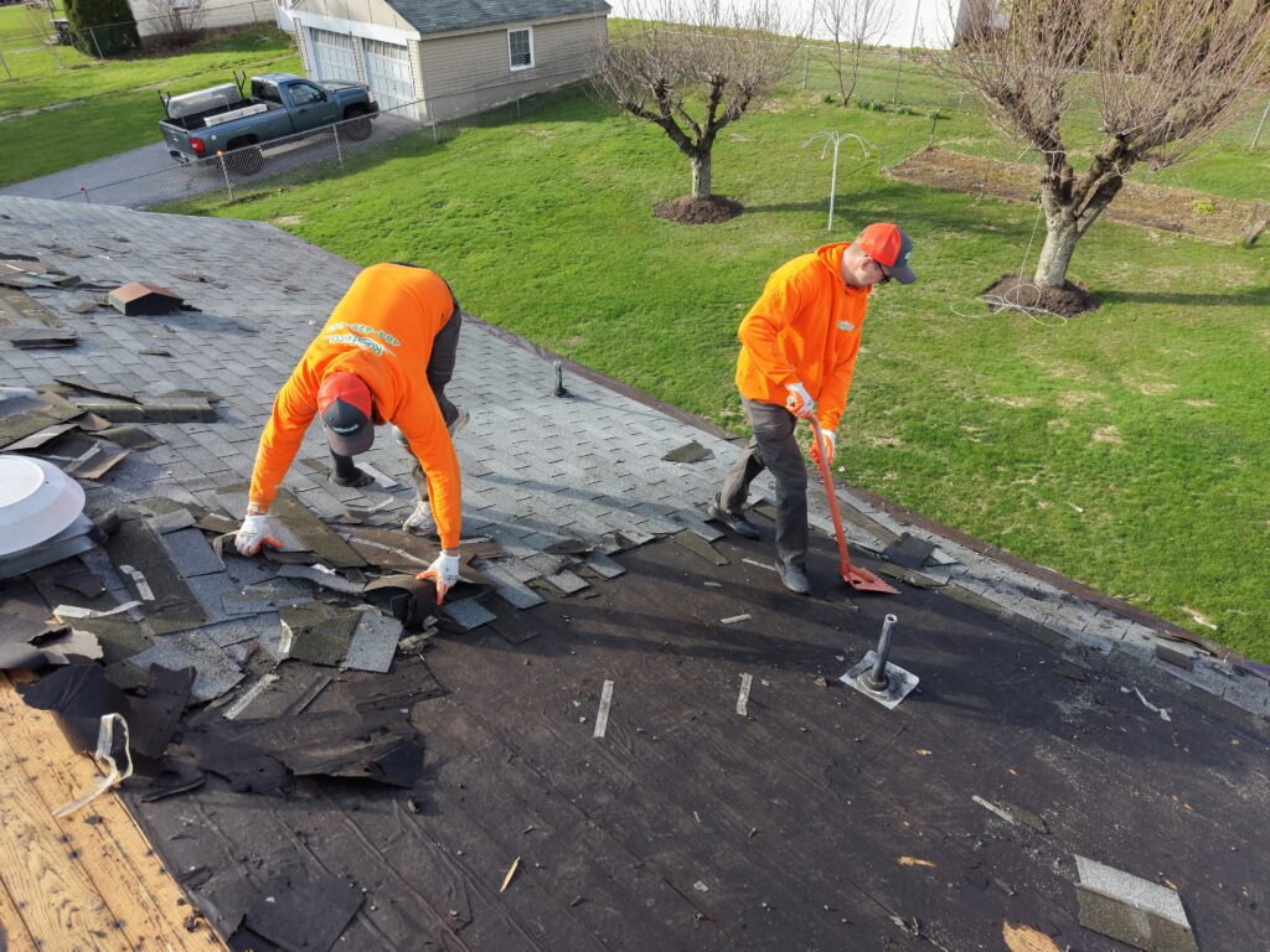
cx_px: 635
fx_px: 881
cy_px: 476
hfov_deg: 71.6
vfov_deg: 56.8
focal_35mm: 24
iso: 330
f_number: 1.8
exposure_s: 1/2000
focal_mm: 8.67
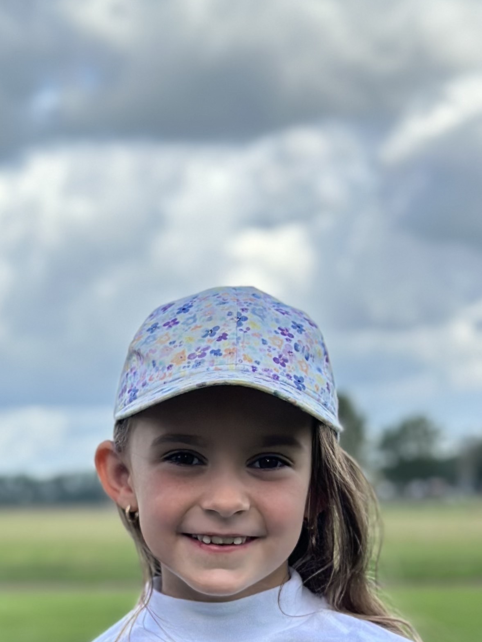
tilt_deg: -3.9
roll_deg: +0.1
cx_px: -94
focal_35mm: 123
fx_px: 2283
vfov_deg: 15.6
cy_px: 682
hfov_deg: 11.8
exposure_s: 1/2532
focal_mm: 6.86
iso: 100
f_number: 1.78
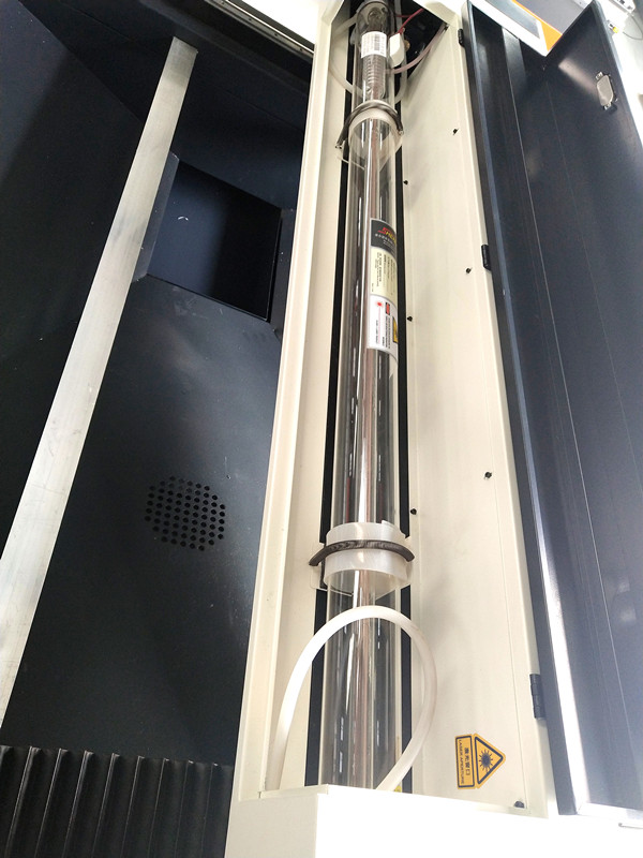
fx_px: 743
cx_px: 322
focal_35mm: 30
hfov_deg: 46.8
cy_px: 429
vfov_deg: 60.0
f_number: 1.8
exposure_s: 1/100
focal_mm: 3.95
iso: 166
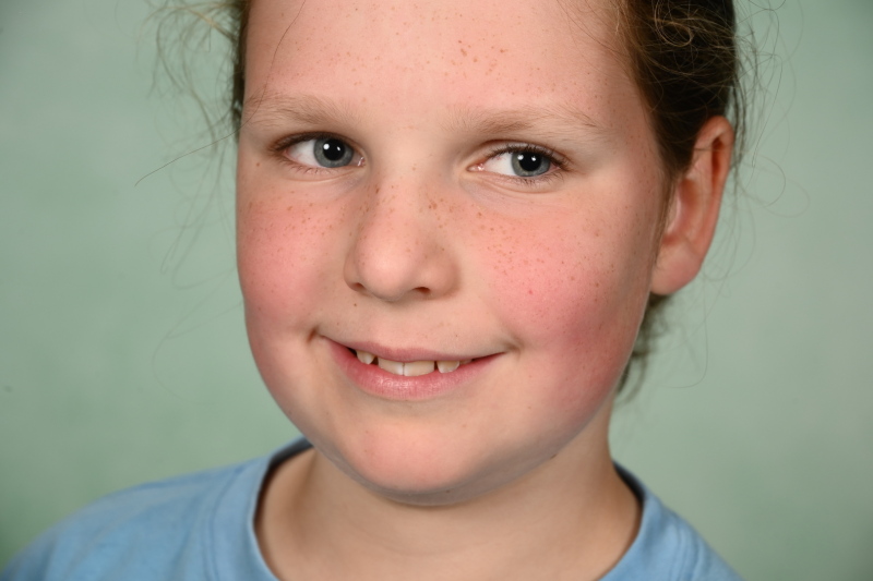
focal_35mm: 120
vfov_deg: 11.4
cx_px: 436
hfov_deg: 17.1
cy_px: 290
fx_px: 2909
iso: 400
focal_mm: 120
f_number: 10
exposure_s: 1/125
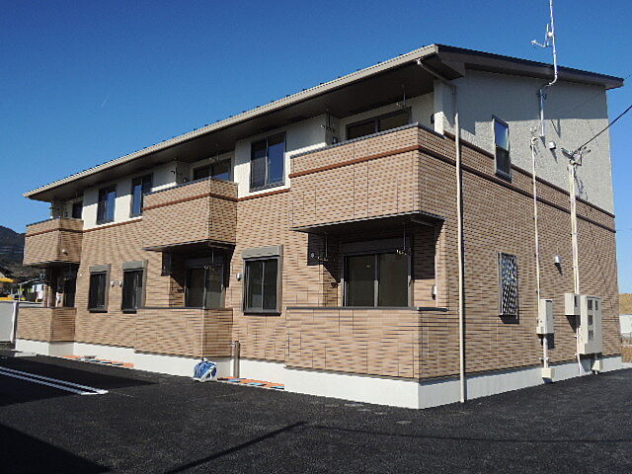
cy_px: 237
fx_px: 566
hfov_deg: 58.4
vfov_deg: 45.4
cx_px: 316
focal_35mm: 31
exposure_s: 1/1250
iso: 100
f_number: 3.3
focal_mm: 5.5
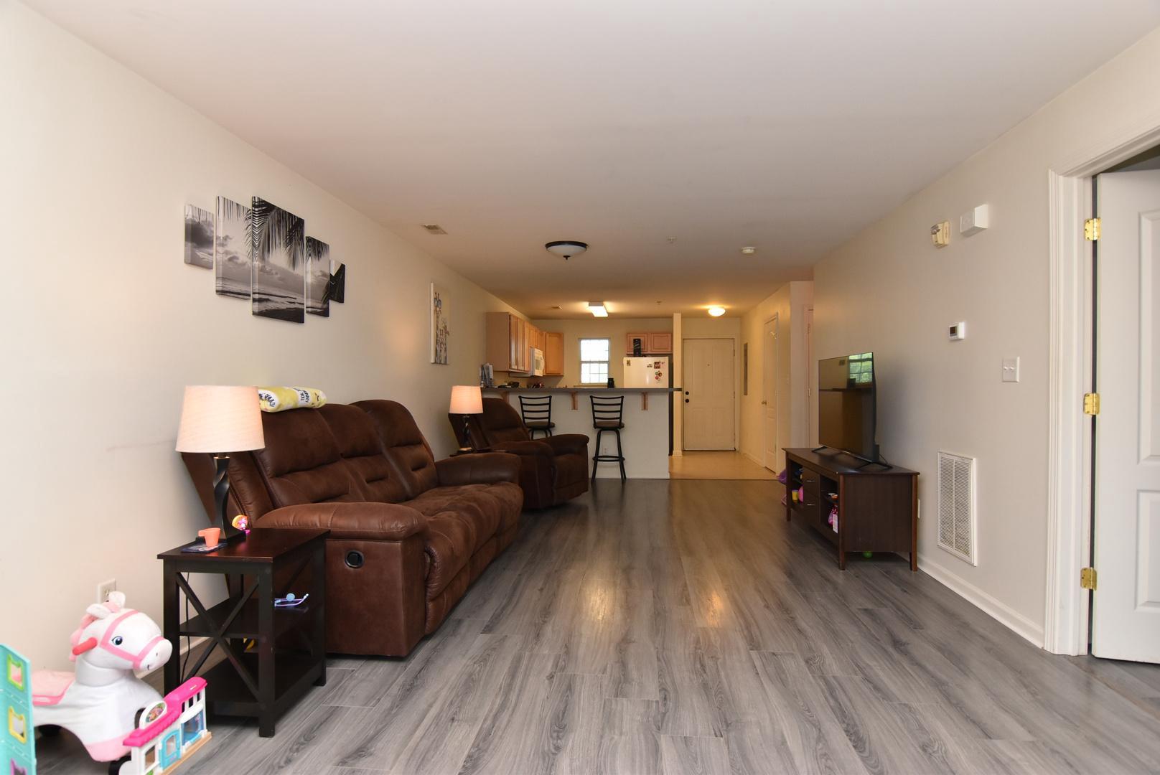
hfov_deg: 90.0
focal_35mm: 18
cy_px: 388
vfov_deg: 67.5
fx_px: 580
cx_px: 580
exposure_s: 1/80
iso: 800
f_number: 6.3
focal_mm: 12
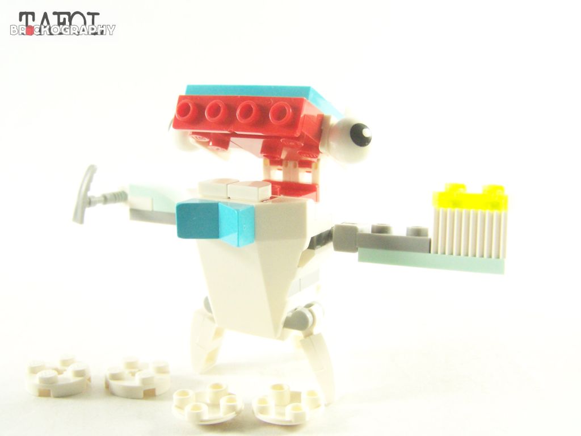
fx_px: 806
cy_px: 218
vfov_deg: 30.3
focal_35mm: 48
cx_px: 290
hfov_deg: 39.7
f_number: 3.2
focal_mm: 8
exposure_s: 1/60
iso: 400
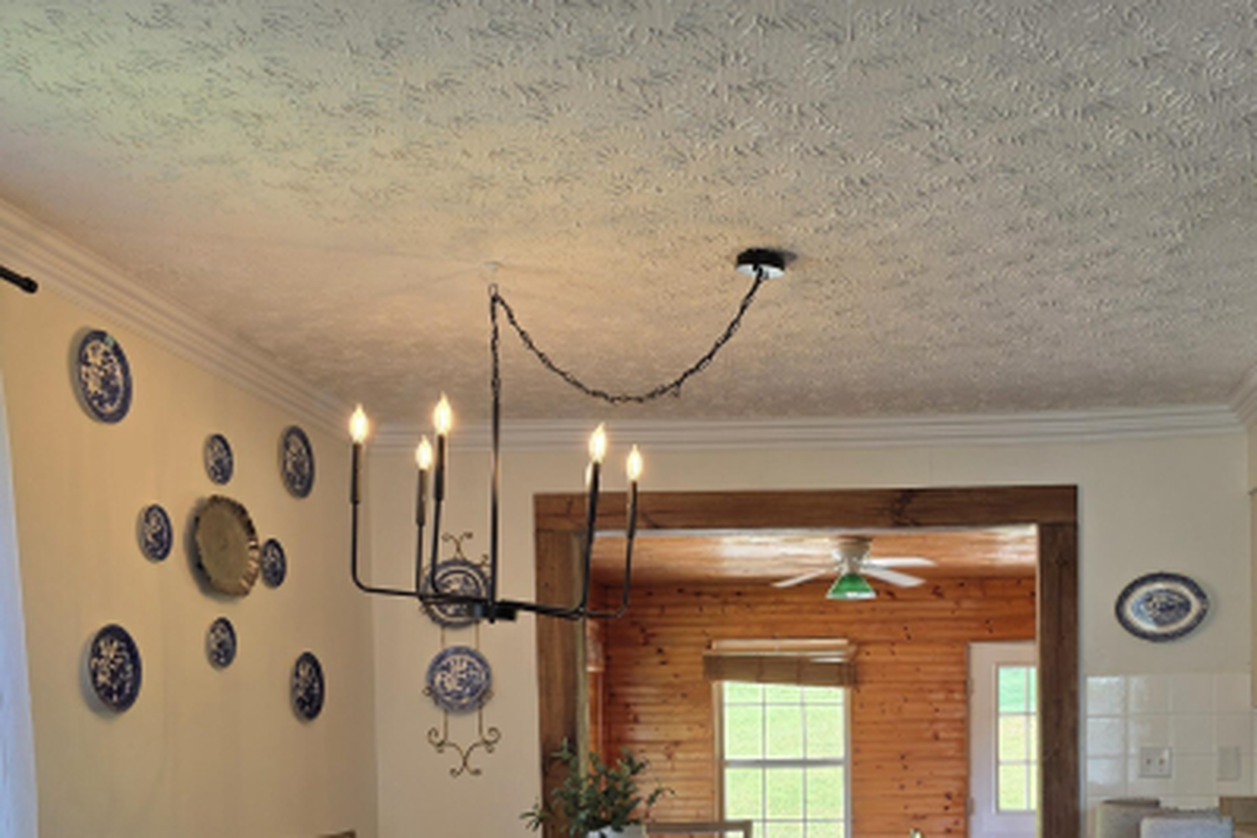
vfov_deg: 31.5
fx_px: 1397
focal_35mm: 40
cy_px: 784
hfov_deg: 47.7
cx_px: 836
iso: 64
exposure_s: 1/120
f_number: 1.7
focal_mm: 6.3
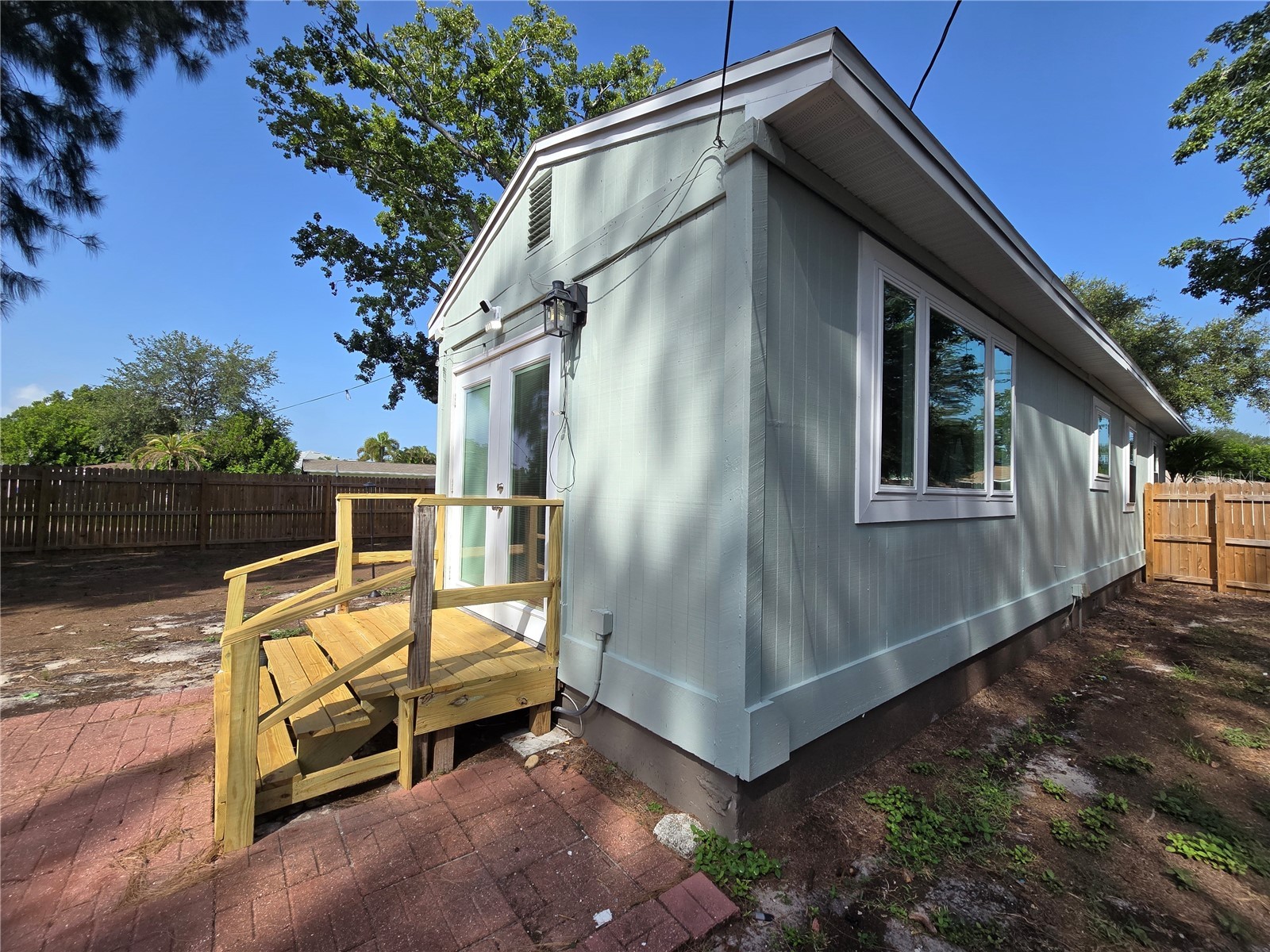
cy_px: 476
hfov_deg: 106.2
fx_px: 477
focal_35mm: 13
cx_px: 635
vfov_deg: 89.9
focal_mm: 2.2
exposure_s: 1/1505
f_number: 2.2
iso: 50
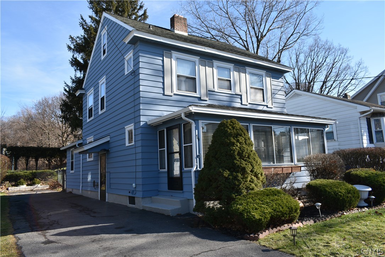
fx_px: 289
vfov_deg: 47.9
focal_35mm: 27
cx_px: 192
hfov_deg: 67.4
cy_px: 128
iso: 100
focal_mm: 18
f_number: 7.1
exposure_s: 1/200
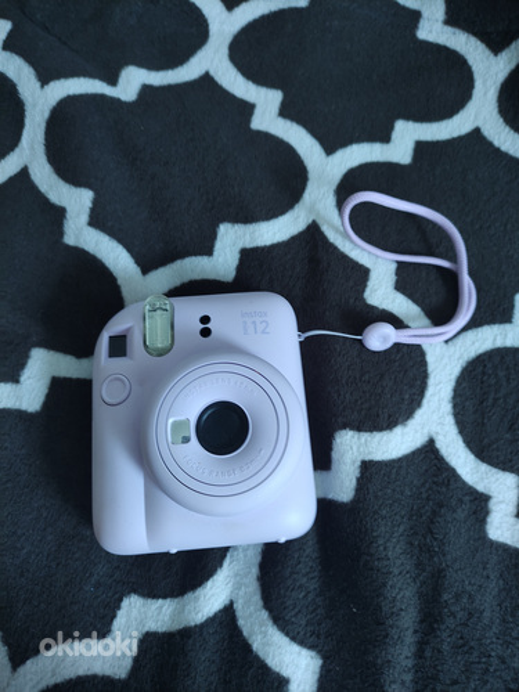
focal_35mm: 25
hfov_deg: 54.9
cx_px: 260
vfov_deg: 69.4
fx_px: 500
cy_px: 346
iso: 754
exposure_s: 1/11760
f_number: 1.89
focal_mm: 5.43
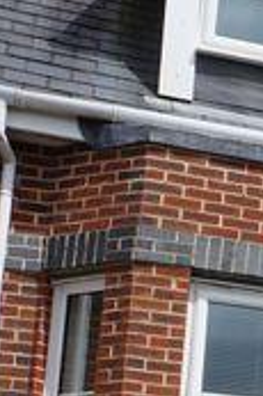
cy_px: 521
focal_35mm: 142
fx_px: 1559
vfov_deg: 13.9
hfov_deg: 7.4
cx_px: 999
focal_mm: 16
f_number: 14
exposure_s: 1/125
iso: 100
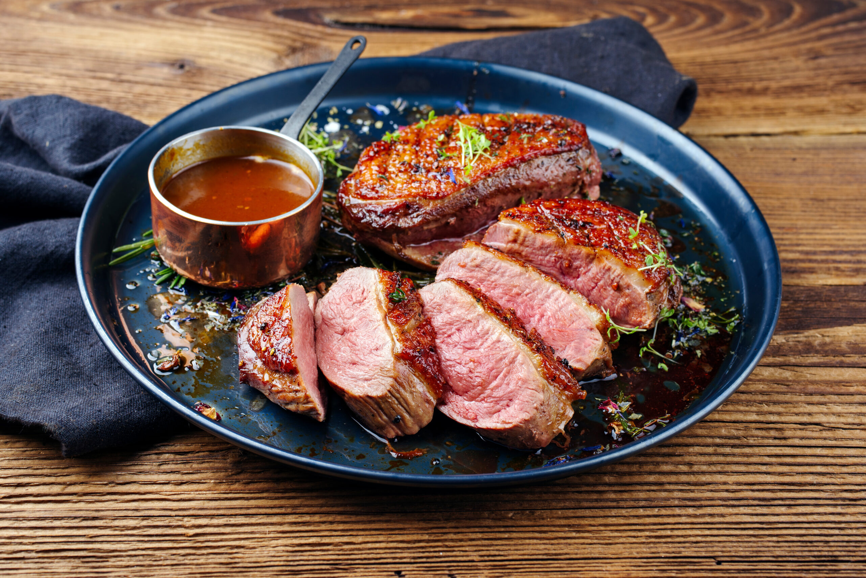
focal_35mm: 50
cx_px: 433
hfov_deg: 39.6
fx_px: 1203
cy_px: 289
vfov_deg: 27.0
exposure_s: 1/200
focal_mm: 50
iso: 100
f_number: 9
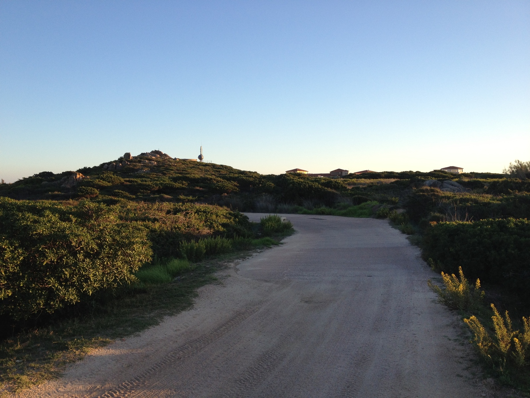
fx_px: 536
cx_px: 265
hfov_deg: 52.6
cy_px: 199
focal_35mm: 35
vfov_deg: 40.7
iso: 64
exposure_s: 1/435
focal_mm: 4.28
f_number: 2.4
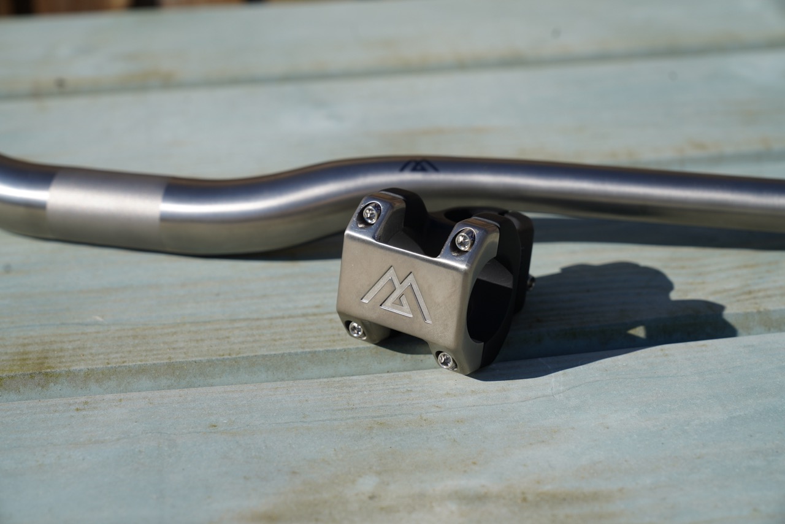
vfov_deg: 19.5
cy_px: 262
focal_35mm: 70
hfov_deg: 28.8
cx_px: 392
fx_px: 1527
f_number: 6.7
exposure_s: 1/500
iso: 100
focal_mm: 70
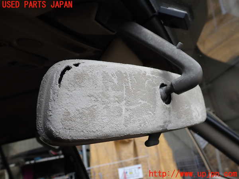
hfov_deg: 60.0
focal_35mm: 30
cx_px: 120
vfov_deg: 46.8
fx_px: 207
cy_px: 90
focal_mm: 5.4
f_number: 3.2
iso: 100
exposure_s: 1/320
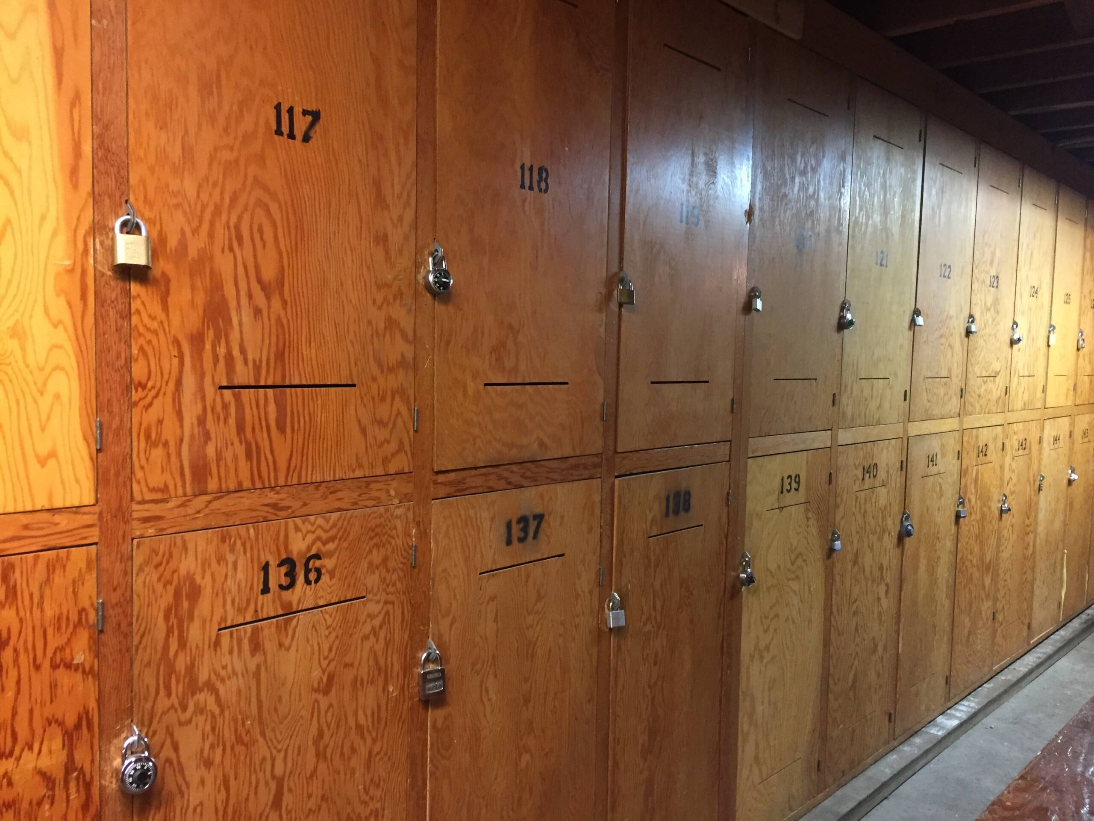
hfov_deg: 61.7
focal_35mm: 29
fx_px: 917
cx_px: 547
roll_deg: -2.0
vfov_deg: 48.2
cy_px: 410
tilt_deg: -5.3
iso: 250
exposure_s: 1/20
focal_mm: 4.15
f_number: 2.2
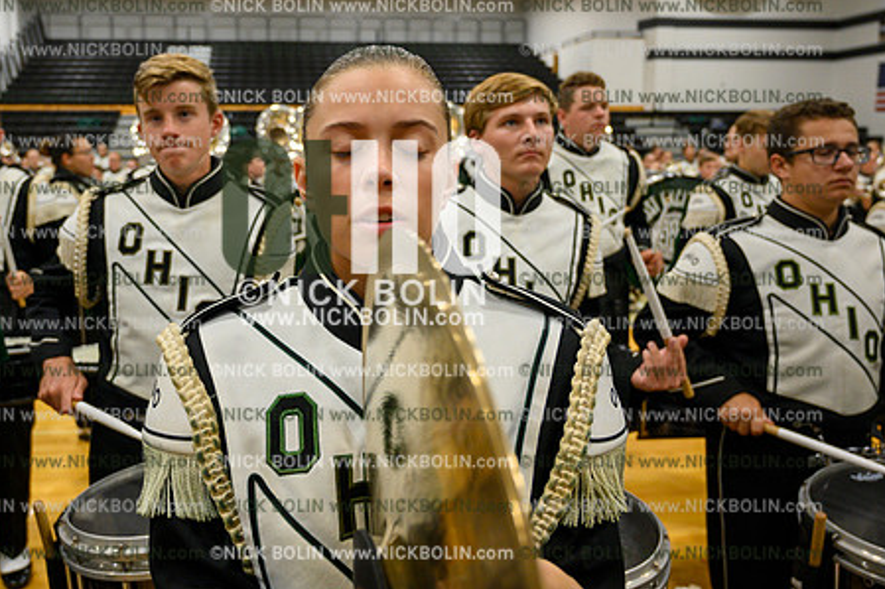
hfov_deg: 59.9
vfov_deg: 42.1
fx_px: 762
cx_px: 361
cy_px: 232
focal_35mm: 31
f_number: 4
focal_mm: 24
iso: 1250
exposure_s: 1/250
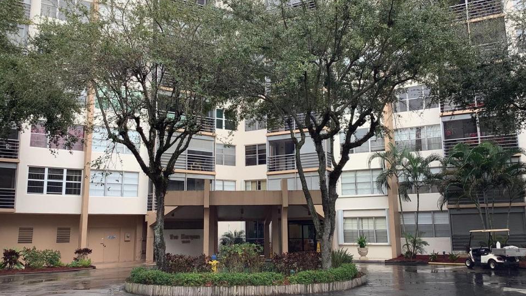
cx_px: 264
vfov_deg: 34.6
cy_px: 148
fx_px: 474
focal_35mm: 34
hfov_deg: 58.0
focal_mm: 3.3
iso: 64
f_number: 2.4
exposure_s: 1/120
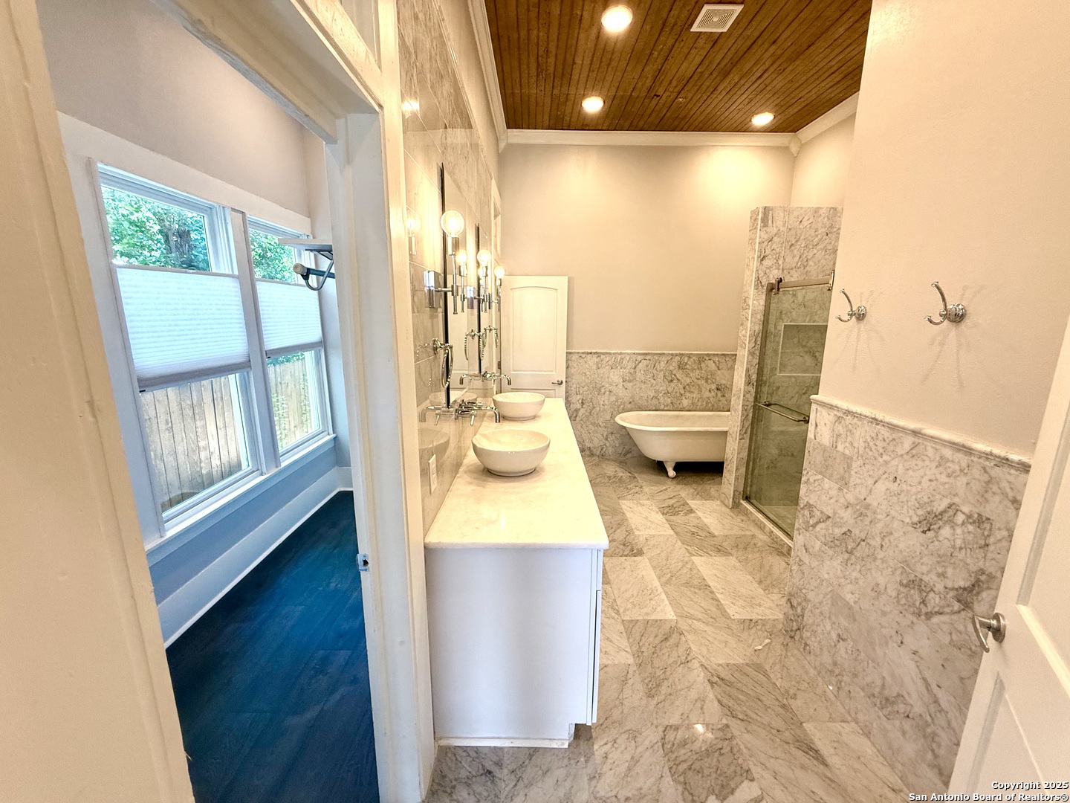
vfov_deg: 85.7
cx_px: 535
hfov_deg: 102.1
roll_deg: -0.8
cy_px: 402
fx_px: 433
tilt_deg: -11.8
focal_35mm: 14
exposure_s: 1/120
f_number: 2.2
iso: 250
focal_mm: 2.22
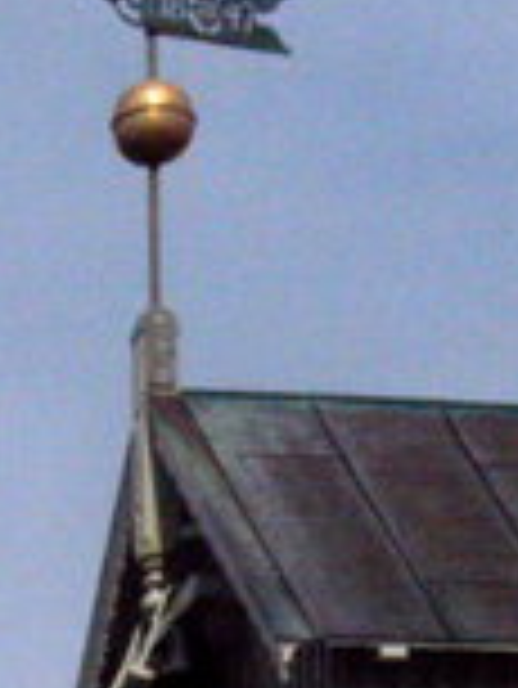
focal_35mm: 481
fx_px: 9584
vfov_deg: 4.1
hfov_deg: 3.1
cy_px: 996
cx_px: 608
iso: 400
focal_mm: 29.3
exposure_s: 1/1600
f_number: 11
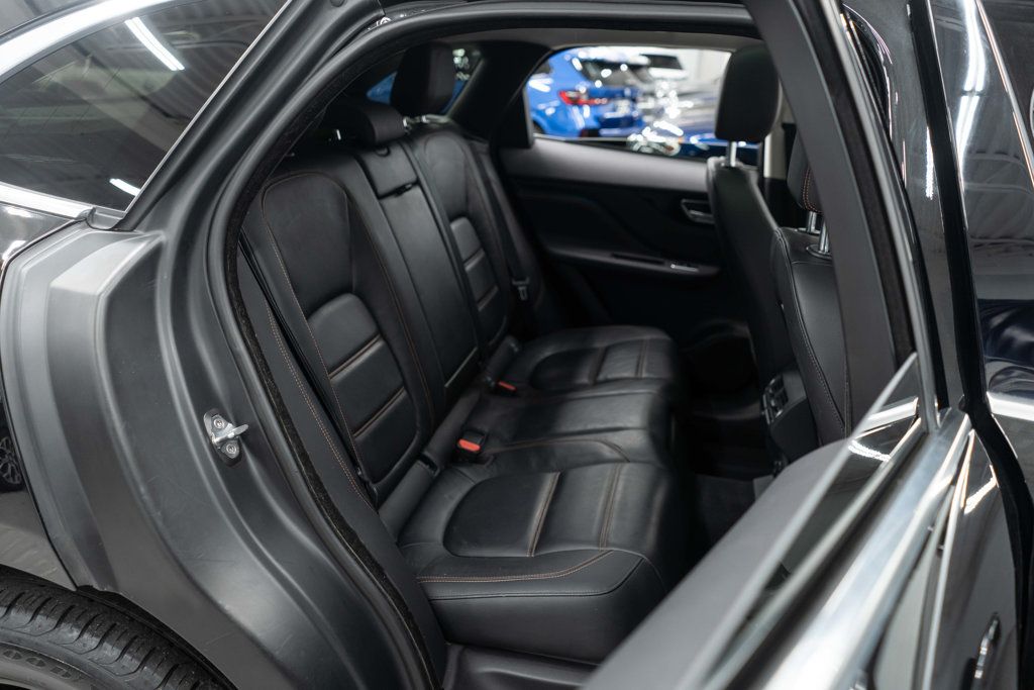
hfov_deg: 65.5
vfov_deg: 46.4
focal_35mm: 28
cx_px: 517
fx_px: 804
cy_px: 345
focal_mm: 28
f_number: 3.2
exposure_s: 1/40
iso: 800
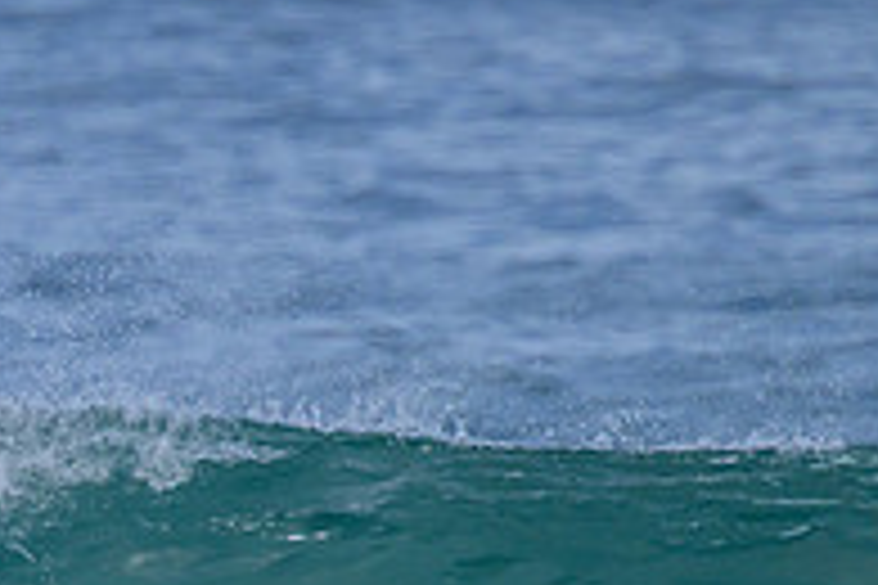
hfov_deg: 0.8
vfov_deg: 0.5
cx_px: -499
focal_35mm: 2713
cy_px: 831
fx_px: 66162
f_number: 11
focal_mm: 800
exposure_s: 1/2000
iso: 800
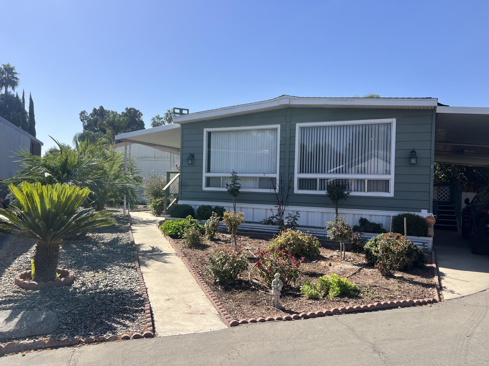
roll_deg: -1.0
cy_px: 183
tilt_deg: +0.6
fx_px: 367
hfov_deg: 67.3
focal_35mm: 26
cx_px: 244
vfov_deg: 53.1
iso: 50
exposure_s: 1/3704
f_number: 1.5
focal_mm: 5.7
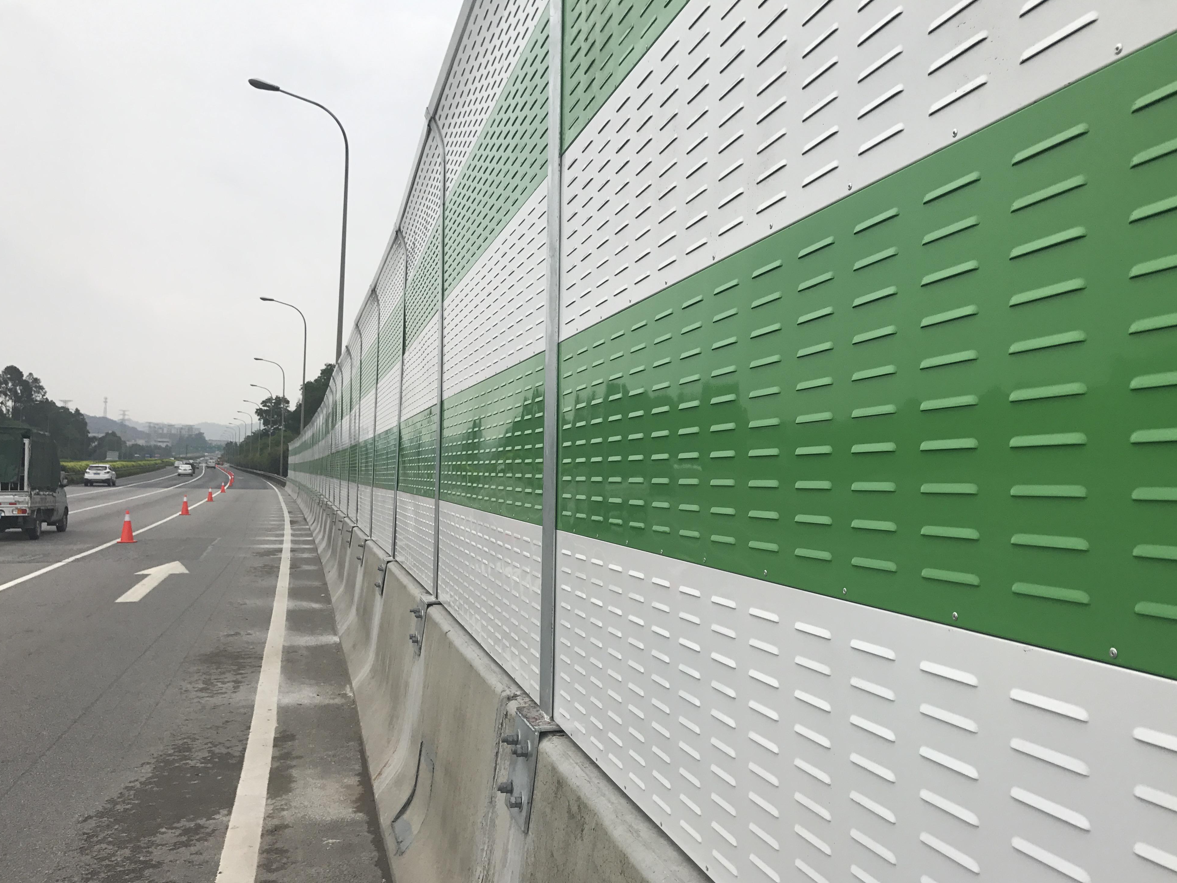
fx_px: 986
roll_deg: -2.1
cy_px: 455
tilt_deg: +0.8
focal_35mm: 29
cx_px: 602
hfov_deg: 61.7
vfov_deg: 48.2
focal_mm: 3.99
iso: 20
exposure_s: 1/3195
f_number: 1.8
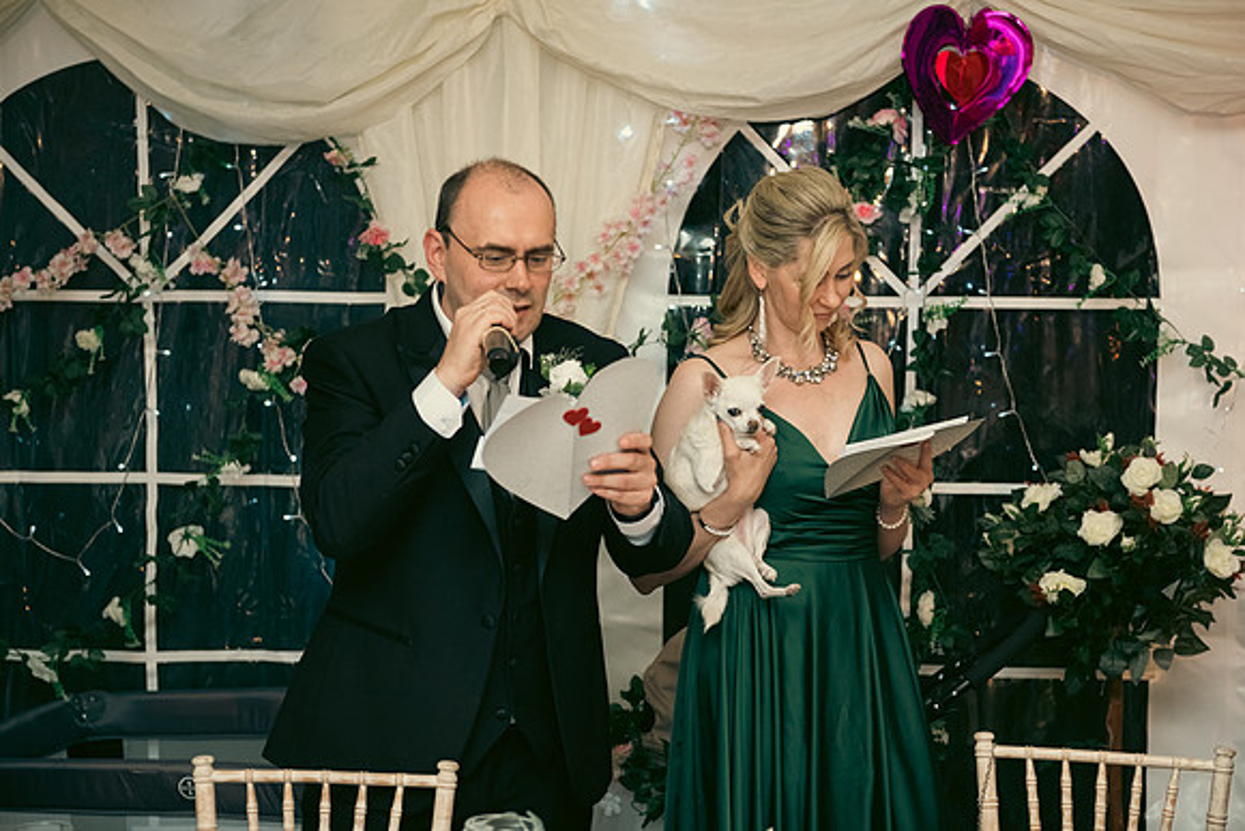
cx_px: 622
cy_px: 416
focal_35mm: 70
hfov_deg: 28.8
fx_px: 2421
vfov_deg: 19.5
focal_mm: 70
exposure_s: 1/160
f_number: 3.5
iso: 800
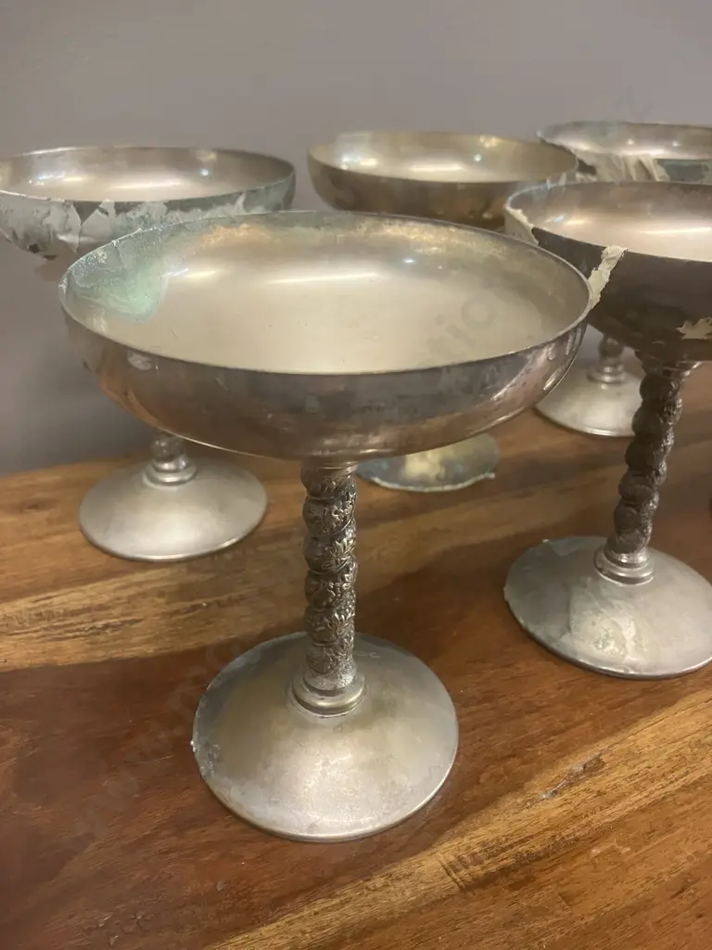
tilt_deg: -29.1
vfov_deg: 63.4
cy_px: 475
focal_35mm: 28
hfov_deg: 49.7
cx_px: 356
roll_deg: -1.4
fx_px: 768
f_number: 1.8
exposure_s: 1/50
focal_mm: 3.99
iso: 320
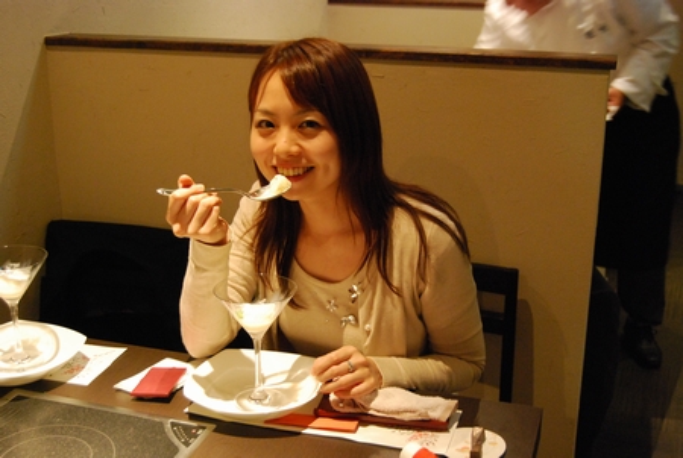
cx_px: 342
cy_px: 229
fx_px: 884
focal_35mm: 46
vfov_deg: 29.1
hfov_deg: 42.2
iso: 1600
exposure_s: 1/10
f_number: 4.5
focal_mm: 31
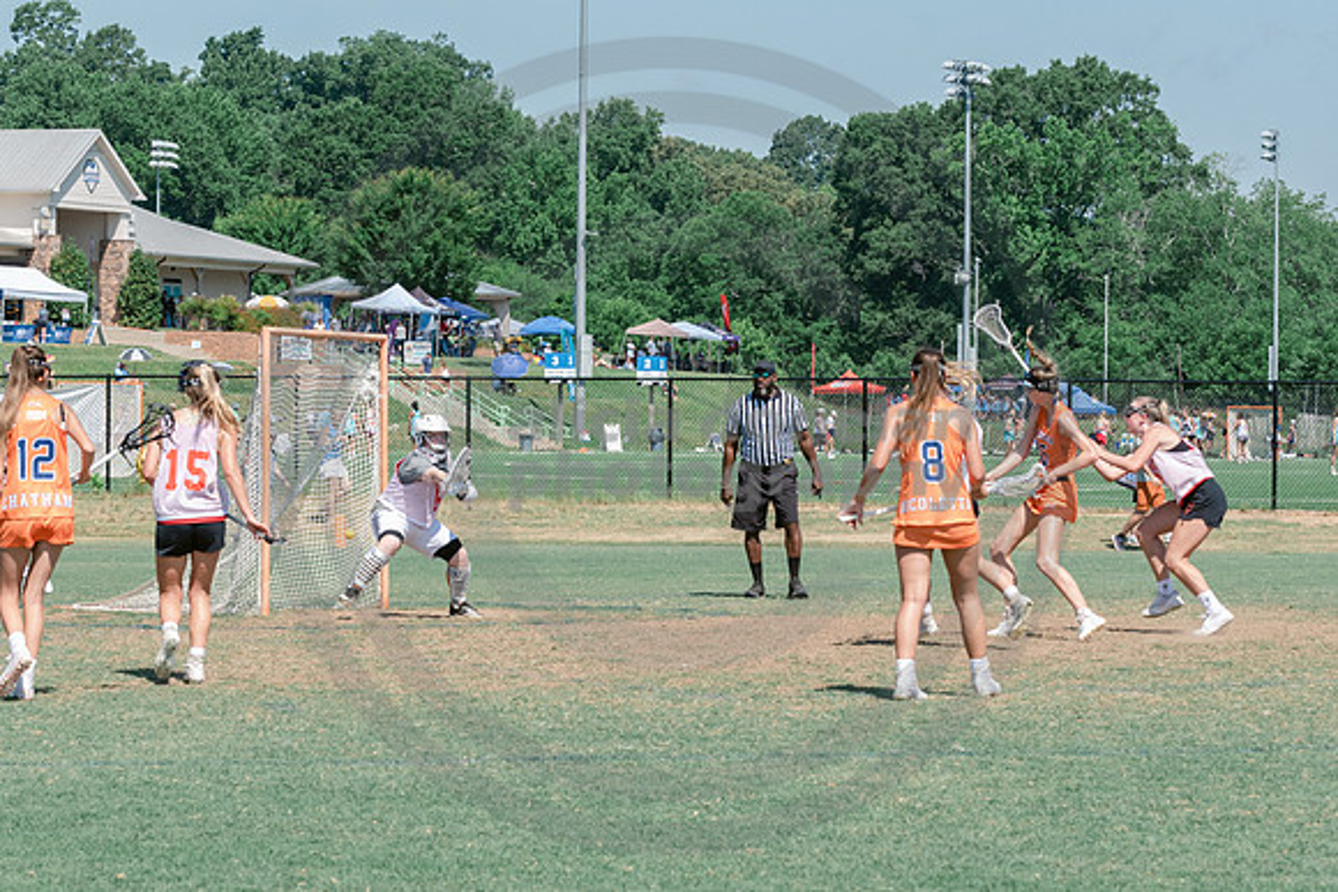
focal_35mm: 139
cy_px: 521
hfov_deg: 14.8
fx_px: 5164
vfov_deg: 9.9
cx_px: 781
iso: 400
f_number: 8
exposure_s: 1/1000
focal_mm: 78
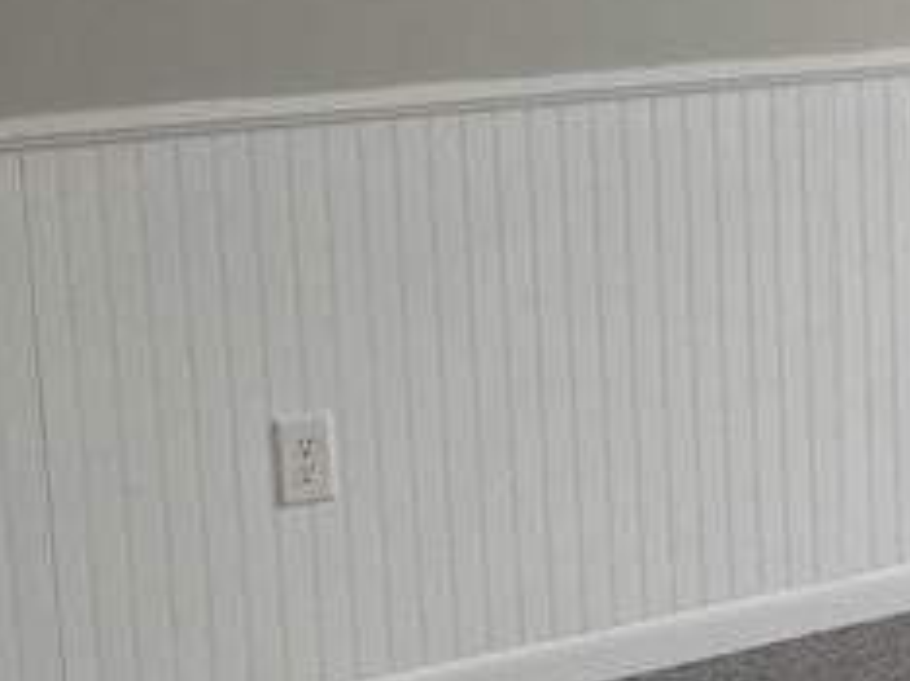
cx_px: 1081
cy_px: 315
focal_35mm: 114
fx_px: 2994
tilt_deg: -12.4
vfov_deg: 13.0
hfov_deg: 16.6
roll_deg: +0.9
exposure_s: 1/120
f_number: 1.6
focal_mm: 4.2
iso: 80
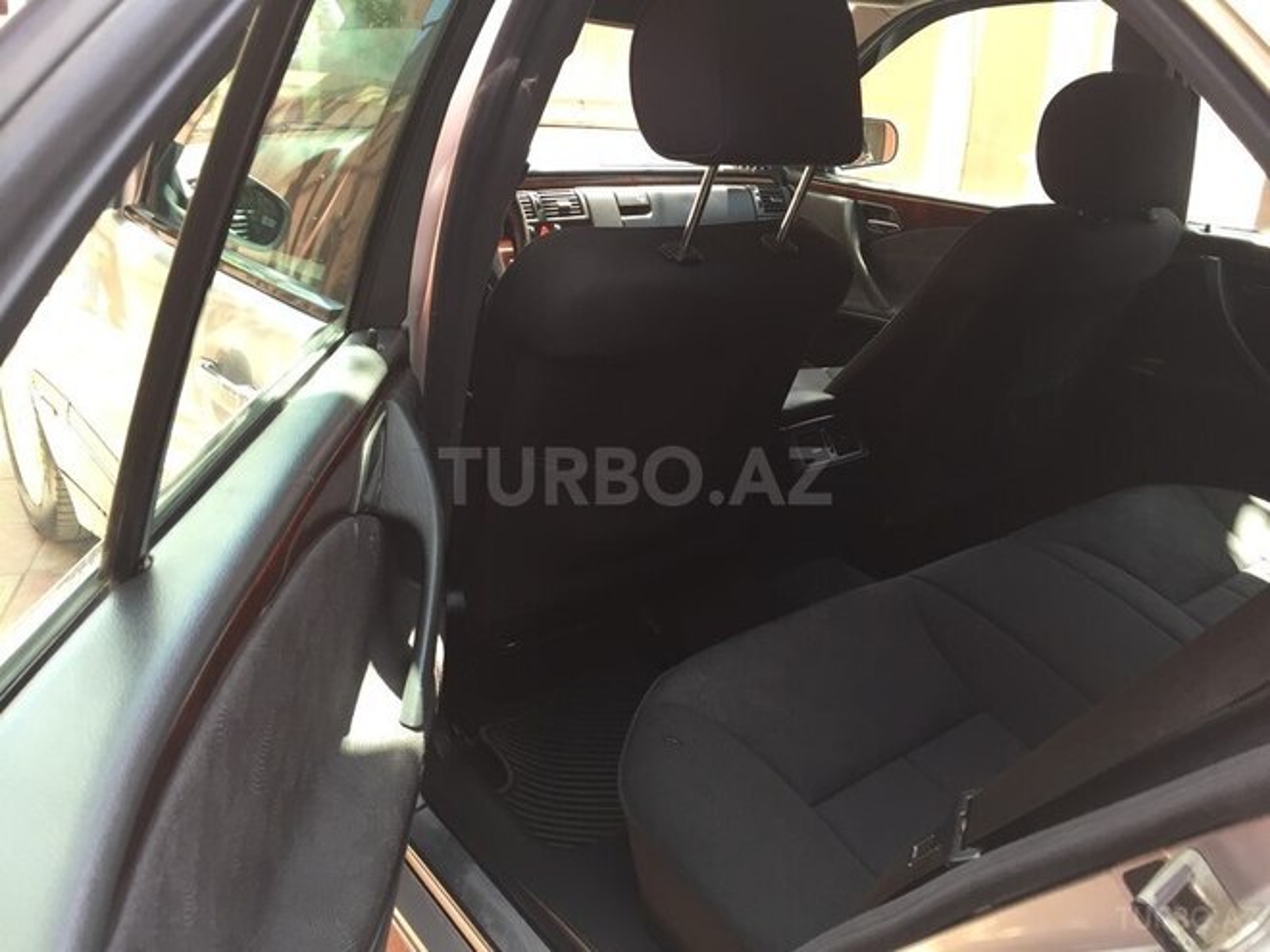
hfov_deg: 61.7
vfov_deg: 48.2
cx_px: 635
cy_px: 476
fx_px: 1064
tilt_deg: -21.7
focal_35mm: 29
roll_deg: -5.0
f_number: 2.2
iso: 32
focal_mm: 4.15
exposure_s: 1/33
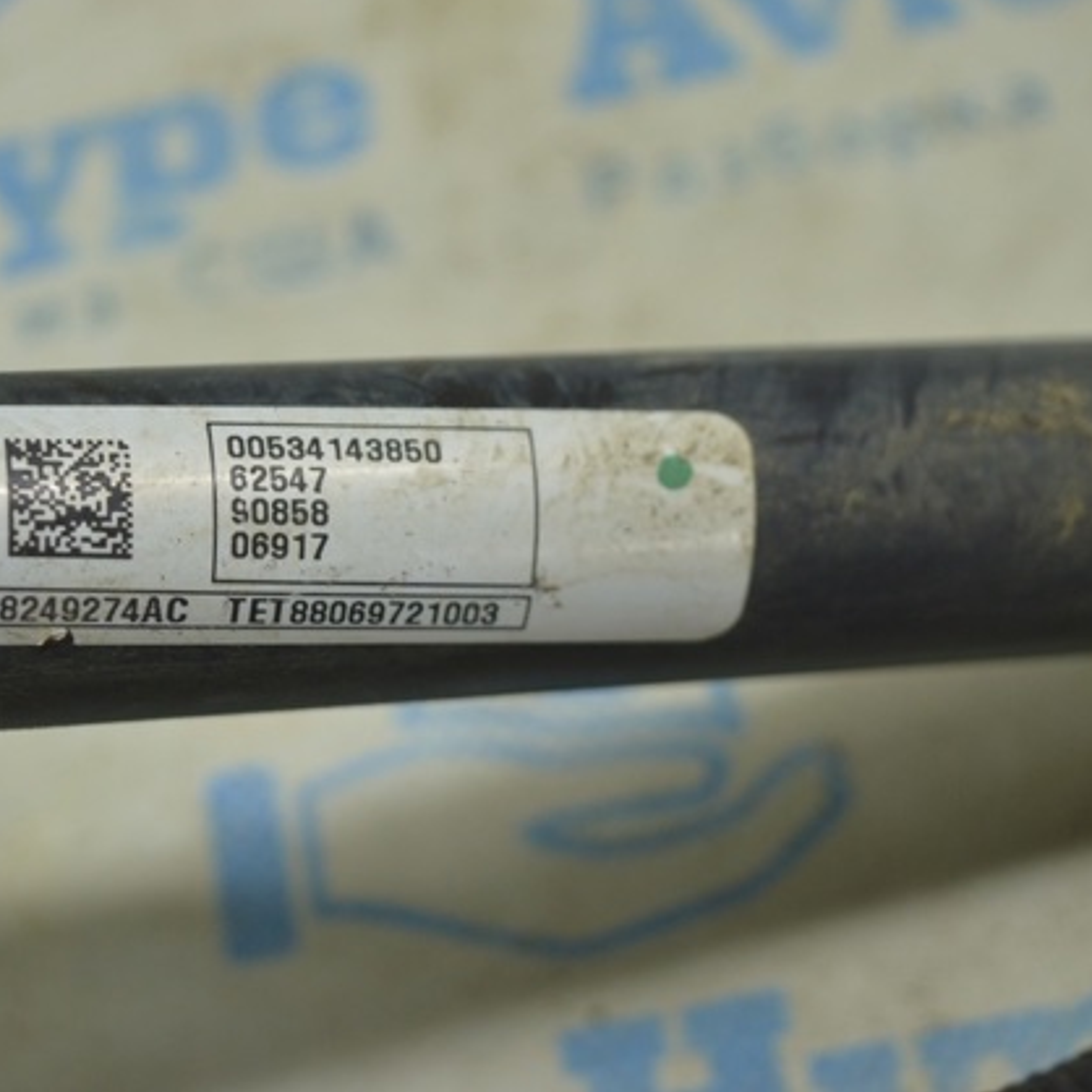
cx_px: 321
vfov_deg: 19.8
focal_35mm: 88
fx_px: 3128
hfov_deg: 19.7
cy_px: 539
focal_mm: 45
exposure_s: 1/50
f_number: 5
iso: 400
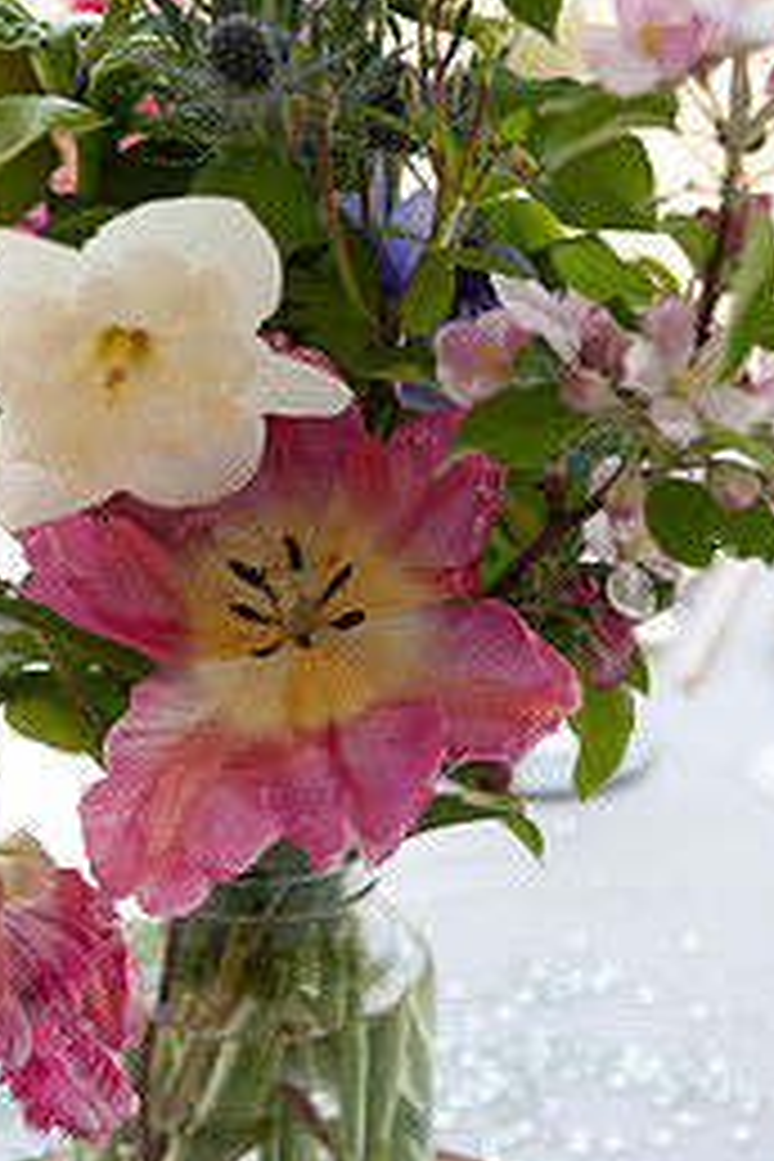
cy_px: 459
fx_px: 3934
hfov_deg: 11.2
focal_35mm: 122
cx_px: 209
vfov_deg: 16.8
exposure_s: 1/200
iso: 125
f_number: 5.6
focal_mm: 70
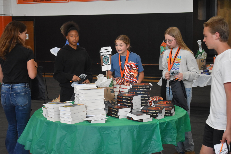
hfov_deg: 29.2
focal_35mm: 69
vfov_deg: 19.7
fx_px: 443
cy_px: 77
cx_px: 116
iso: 3200
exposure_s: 1/200
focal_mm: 46
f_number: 5.3
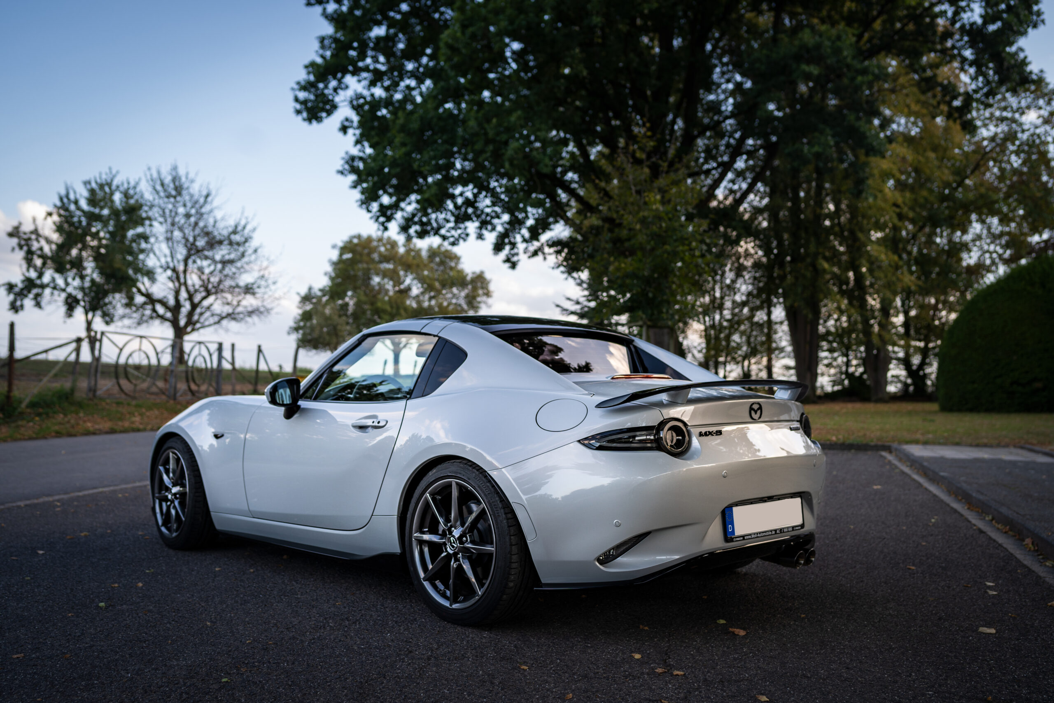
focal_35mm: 35
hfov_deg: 54.4
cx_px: 527
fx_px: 1025
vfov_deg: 37.9
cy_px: 352
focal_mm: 35
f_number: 3.2
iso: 50
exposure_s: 1/320
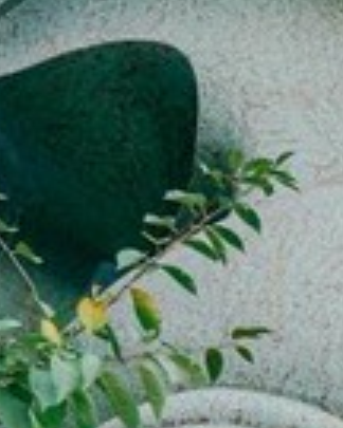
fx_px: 2995
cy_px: 707
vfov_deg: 8.0
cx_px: 1194
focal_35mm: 236
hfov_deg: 5.9
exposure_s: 1/100
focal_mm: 29
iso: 100
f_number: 4.5
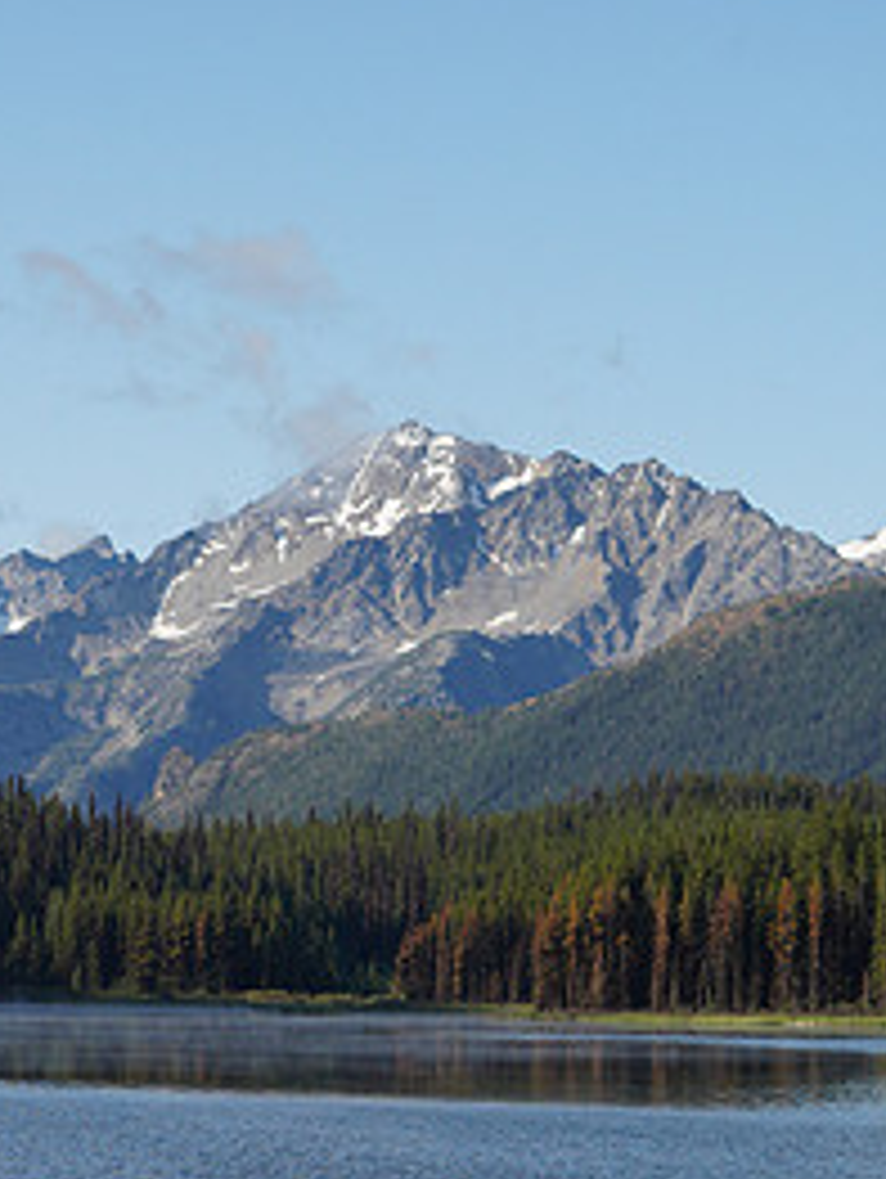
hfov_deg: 8.8
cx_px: -22
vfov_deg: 11.7
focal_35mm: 168
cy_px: 835
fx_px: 5724
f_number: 5.6
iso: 500
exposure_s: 1/1000
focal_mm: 79
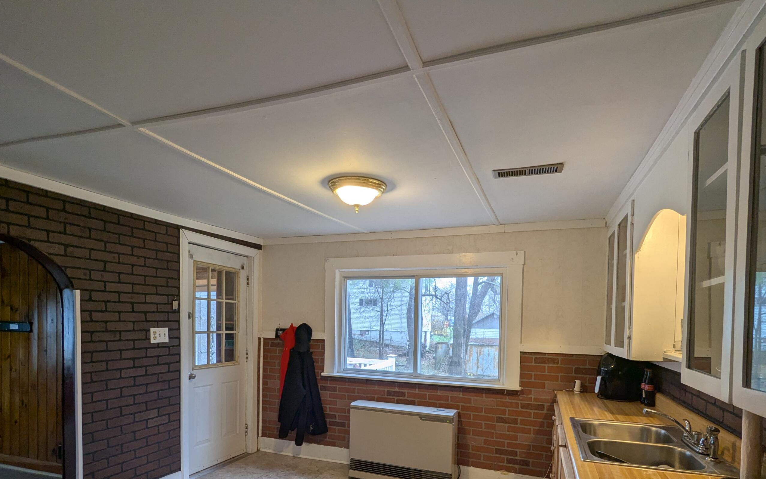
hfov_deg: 85.0
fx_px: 418
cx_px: 393
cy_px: 337
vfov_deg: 57.7
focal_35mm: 20
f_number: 2.2
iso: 89
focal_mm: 2.35
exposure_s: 1/60
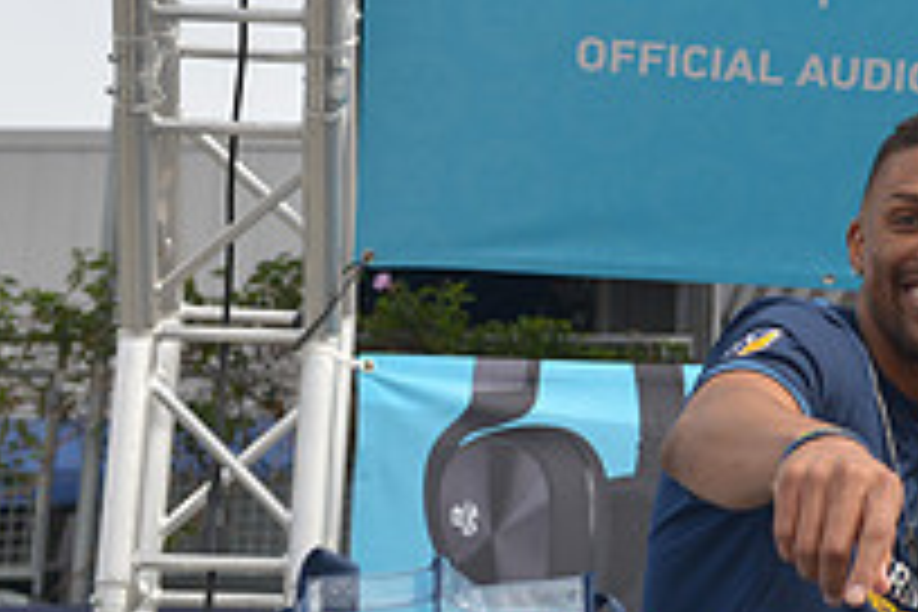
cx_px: 1030
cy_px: 146
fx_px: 3187
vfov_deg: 10.9
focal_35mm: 125
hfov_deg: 15.9
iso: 200
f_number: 5
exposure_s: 1/1000
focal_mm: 44
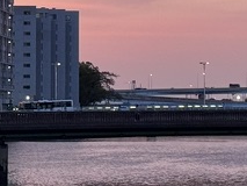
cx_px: 167
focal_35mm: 231
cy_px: -62
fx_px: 1649
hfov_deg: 8.6
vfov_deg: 6.4
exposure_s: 1/60
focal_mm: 6.76
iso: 64
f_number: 1.78
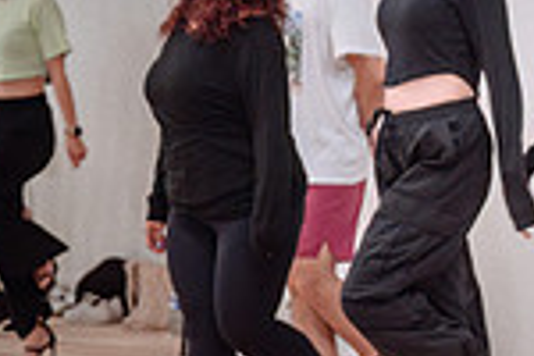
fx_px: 4020
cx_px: 609
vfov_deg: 5.1
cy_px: 230
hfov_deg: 7.5
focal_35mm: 271
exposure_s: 1/200
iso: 1600
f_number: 2.8
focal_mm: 70
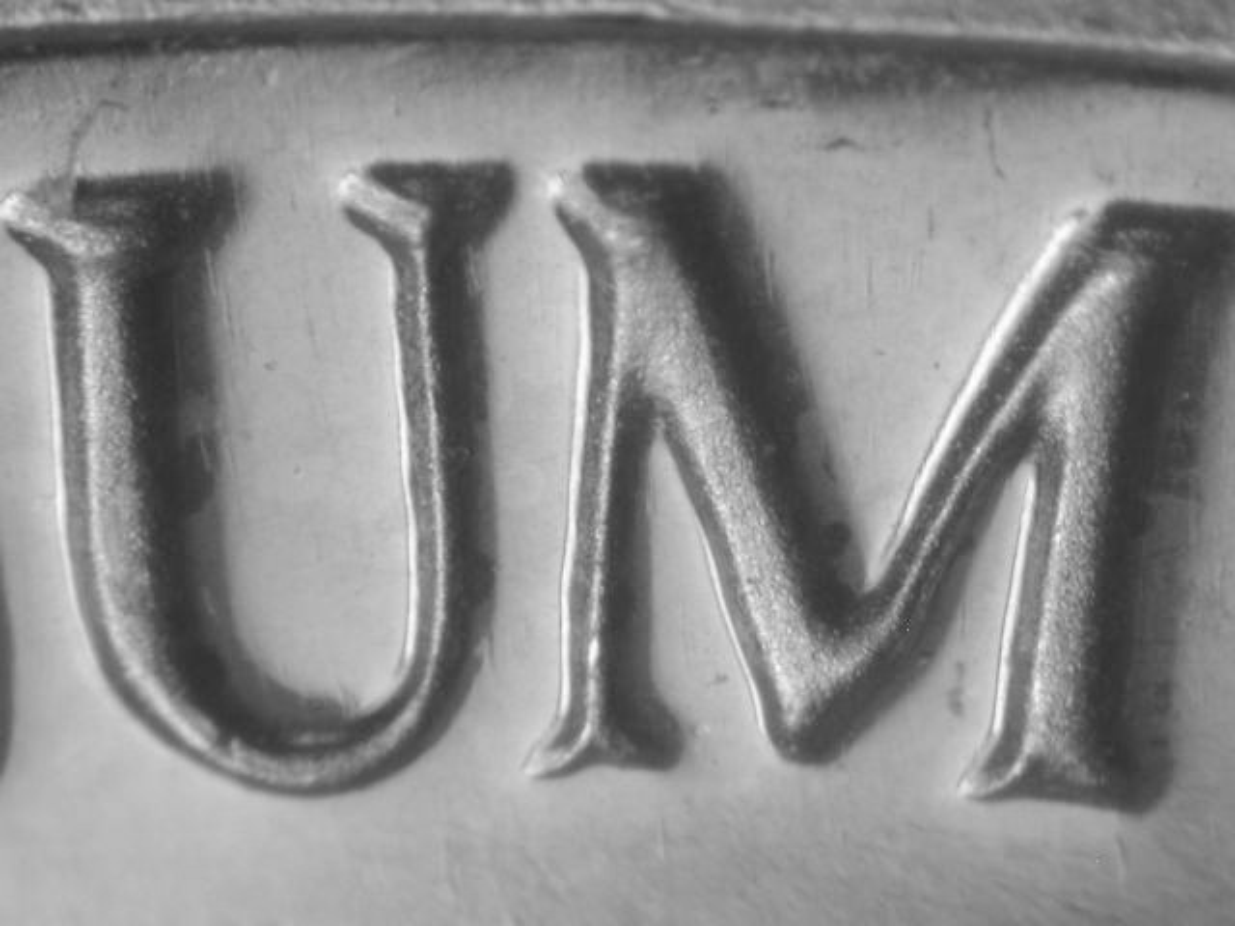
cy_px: 463
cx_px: 618
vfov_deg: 9.6
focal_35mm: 154
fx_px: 5494
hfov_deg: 12.8
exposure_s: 1/6.9
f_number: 5.1
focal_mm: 32
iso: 100
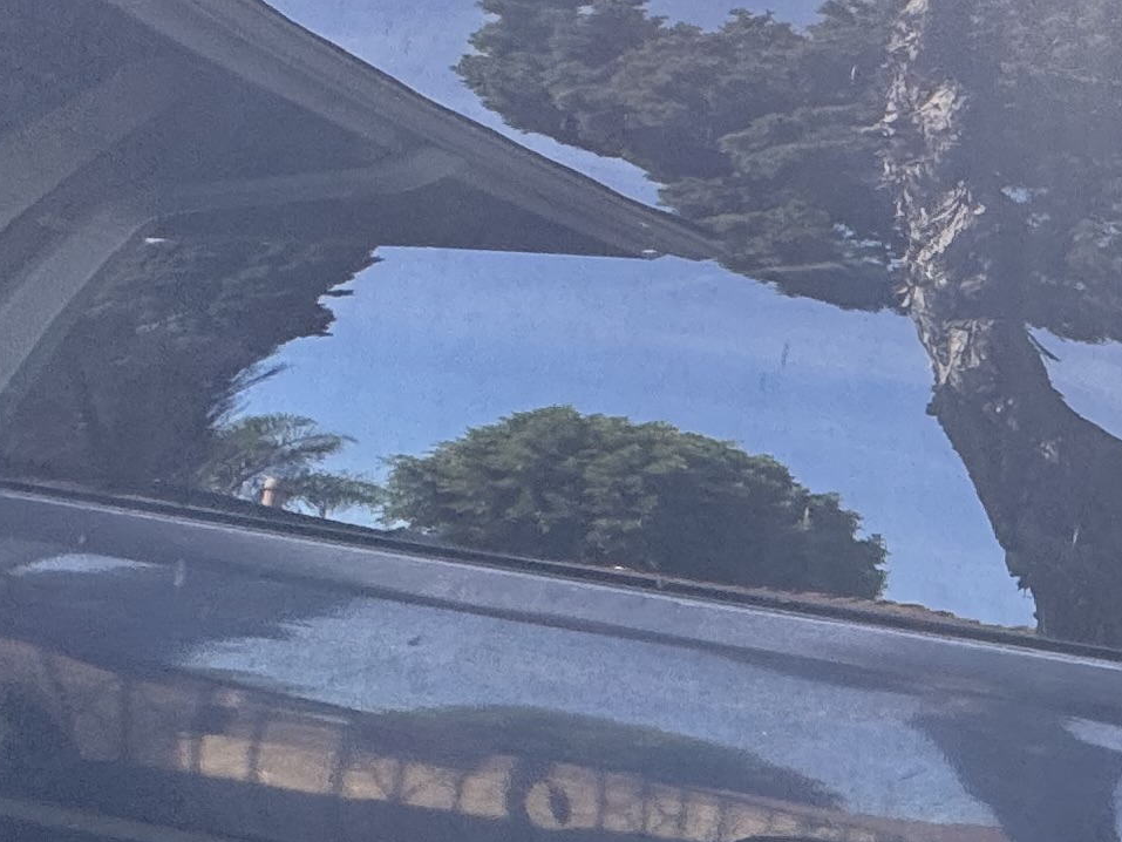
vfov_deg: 23.8
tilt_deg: -19.1
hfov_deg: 20.0
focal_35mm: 59
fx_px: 1913
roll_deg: +0.6
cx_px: 2162
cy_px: 834
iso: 40
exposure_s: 1/154
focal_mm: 2.22
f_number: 2.2
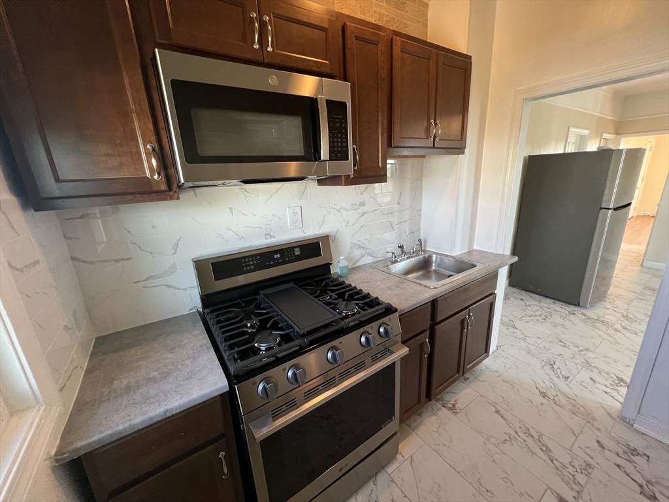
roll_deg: +2.6
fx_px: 251
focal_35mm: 13
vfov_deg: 89.9
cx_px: 334
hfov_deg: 106.2
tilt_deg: -16.4
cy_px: 251
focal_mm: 1.57
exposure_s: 1/60
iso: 125
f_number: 1.8
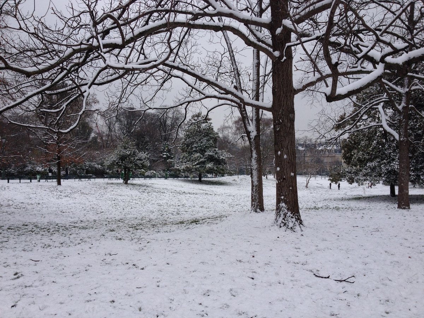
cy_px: 159
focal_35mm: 35
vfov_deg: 40.7
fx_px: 429
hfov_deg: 52.6
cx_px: 212
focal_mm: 4.28
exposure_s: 1/826
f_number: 2.4
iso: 64
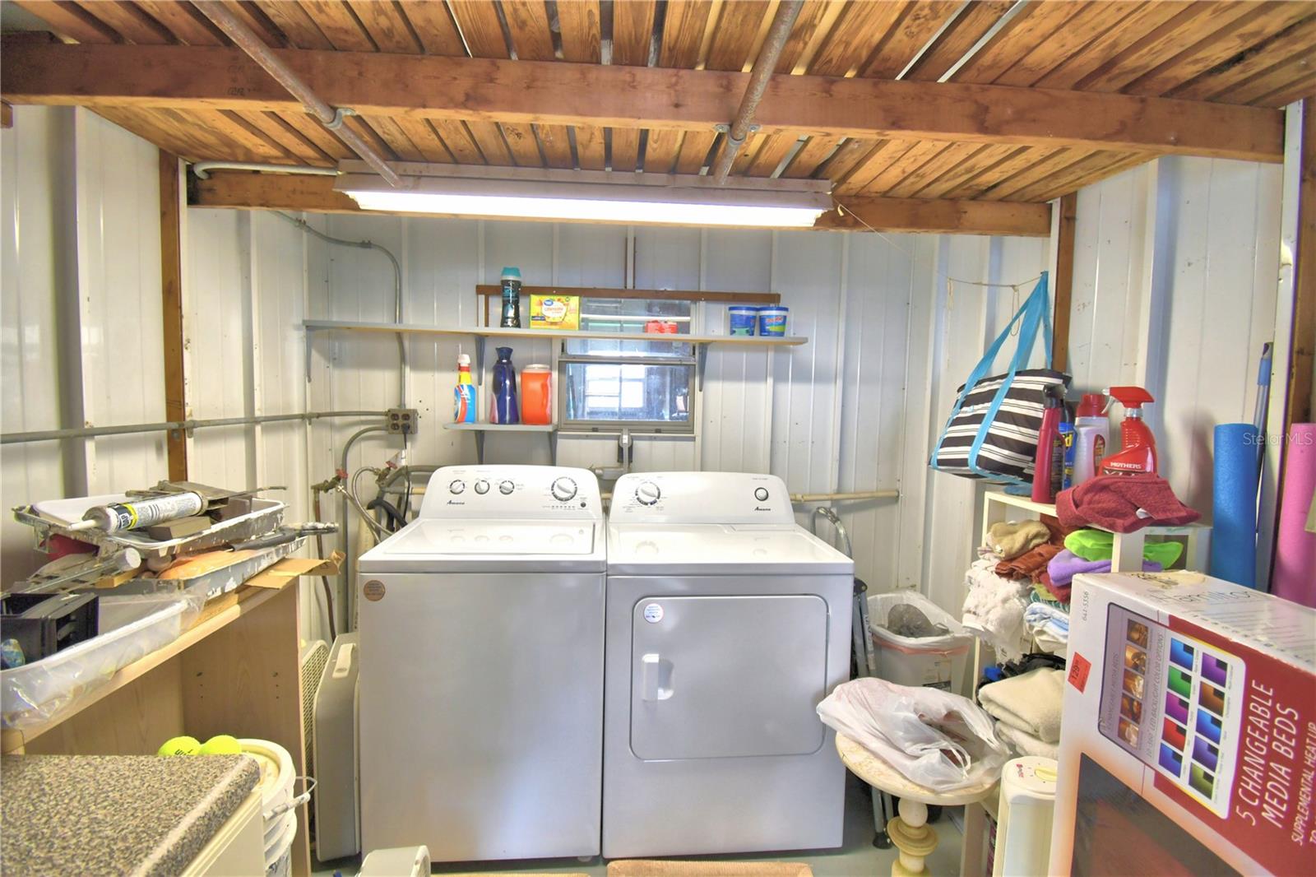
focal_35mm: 15
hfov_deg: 100.4
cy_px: 438
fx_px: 548
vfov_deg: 77.3
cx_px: 658
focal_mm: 10
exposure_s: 1/50
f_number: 4.5
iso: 400
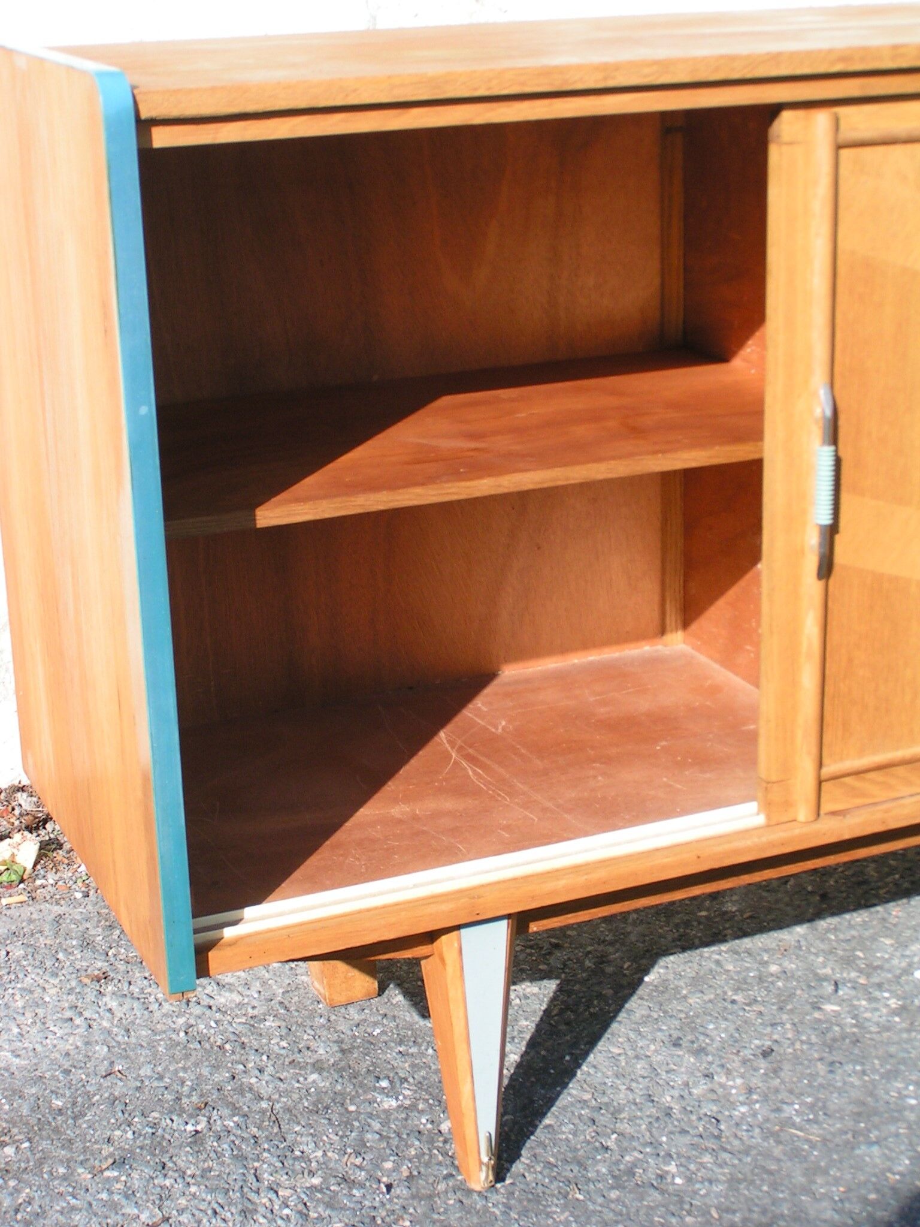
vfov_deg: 30.7
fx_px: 2232
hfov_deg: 23.3
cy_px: 614
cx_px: 460
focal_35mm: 63
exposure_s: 1/200
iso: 50
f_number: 5.6
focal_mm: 9.7
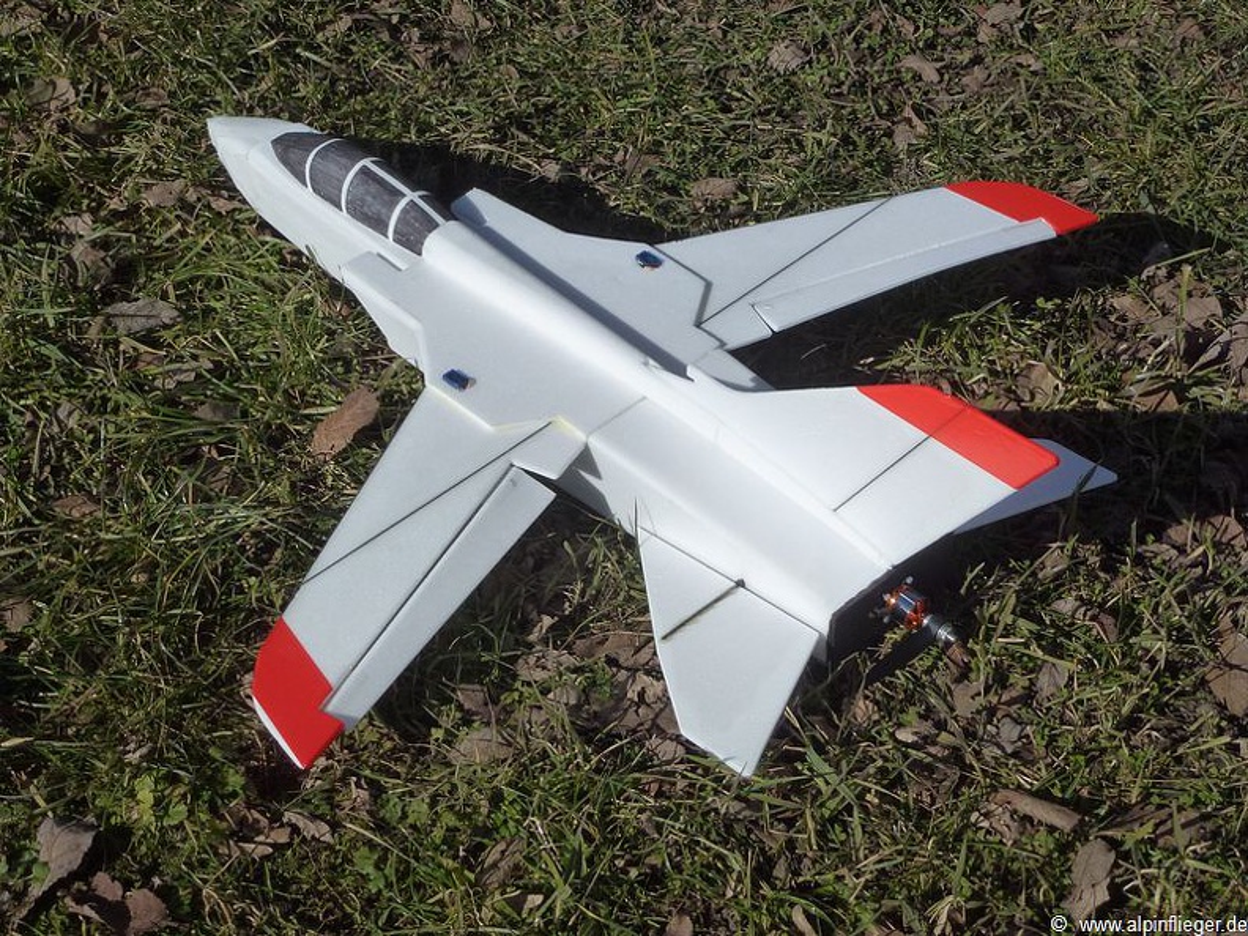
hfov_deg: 32.7
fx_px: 2127
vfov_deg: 24.8
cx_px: 624
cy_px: 468
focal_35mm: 59
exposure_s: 1/2500
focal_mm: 10.1
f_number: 4.4
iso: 160
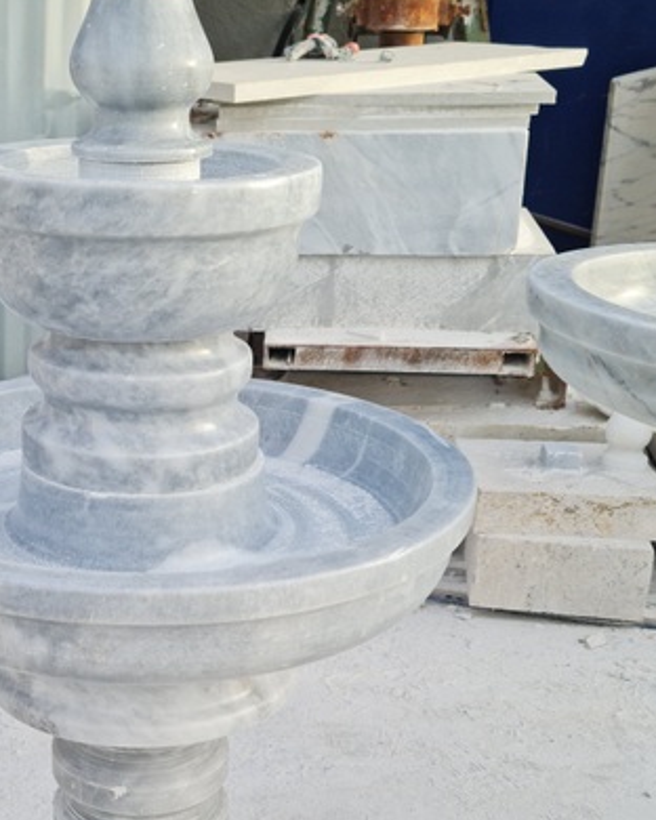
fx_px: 1311
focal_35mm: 54
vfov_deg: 34.2
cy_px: 585
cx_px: 143
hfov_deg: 27.6
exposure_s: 1/120
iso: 25
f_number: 2
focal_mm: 5.9
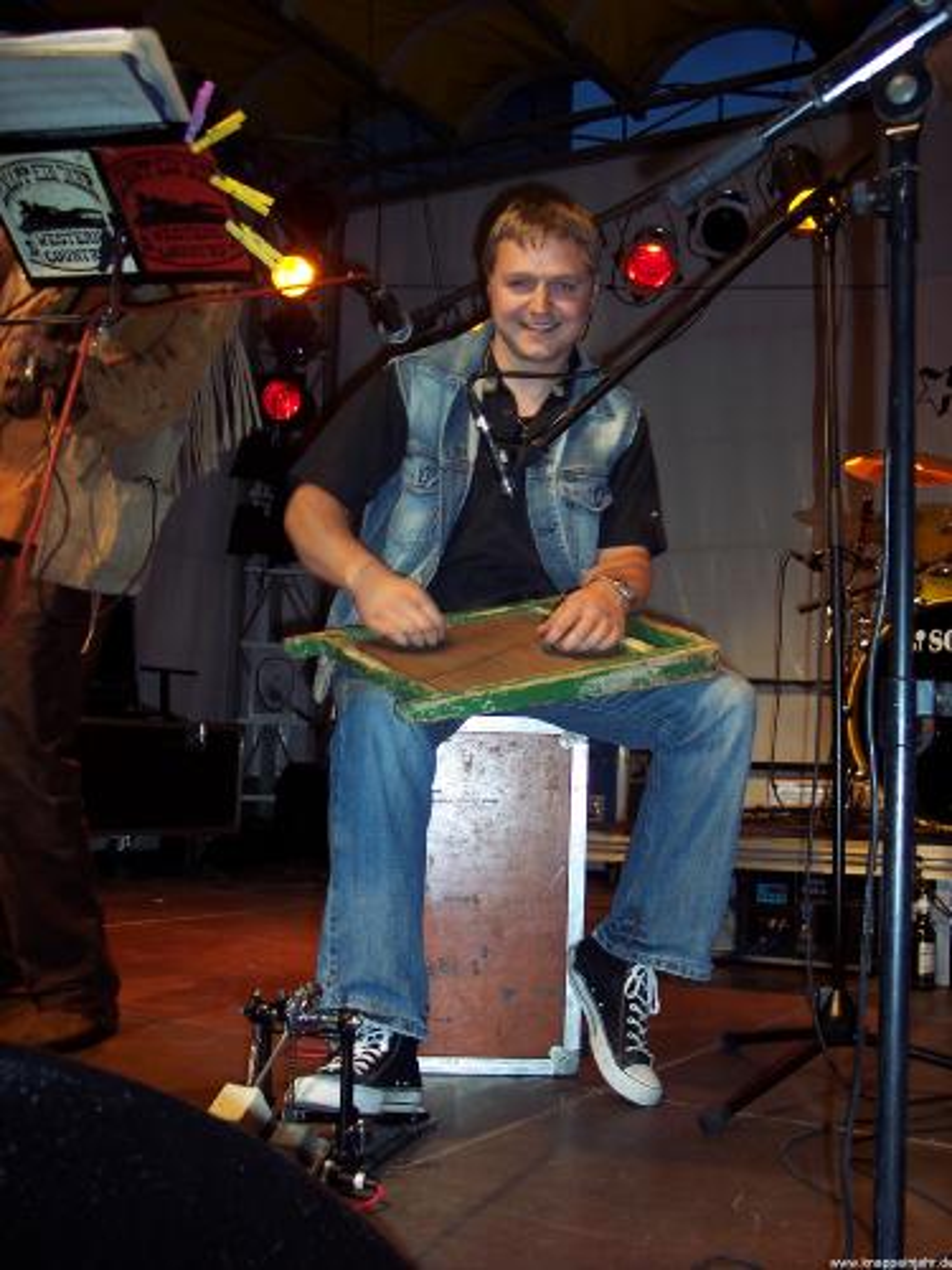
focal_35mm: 39
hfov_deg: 36.8
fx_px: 1430
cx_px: 476
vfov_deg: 47.9
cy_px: 635
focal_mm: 8
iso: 100
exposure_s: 1/60
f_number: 2.8
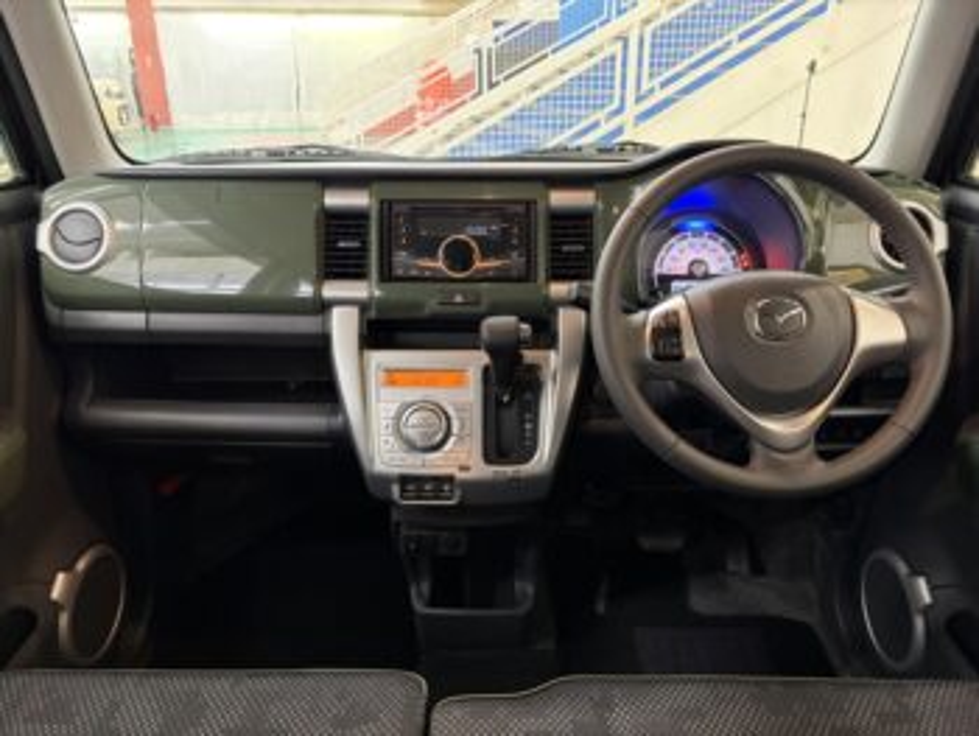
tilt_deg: -20.8
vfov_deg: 53.1
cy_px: 368
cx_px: 490
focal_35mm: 26
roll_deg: +1.4
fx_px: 736
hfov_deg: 67.3
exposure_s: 1/33
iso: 500
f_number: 1.6
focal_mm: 5.96
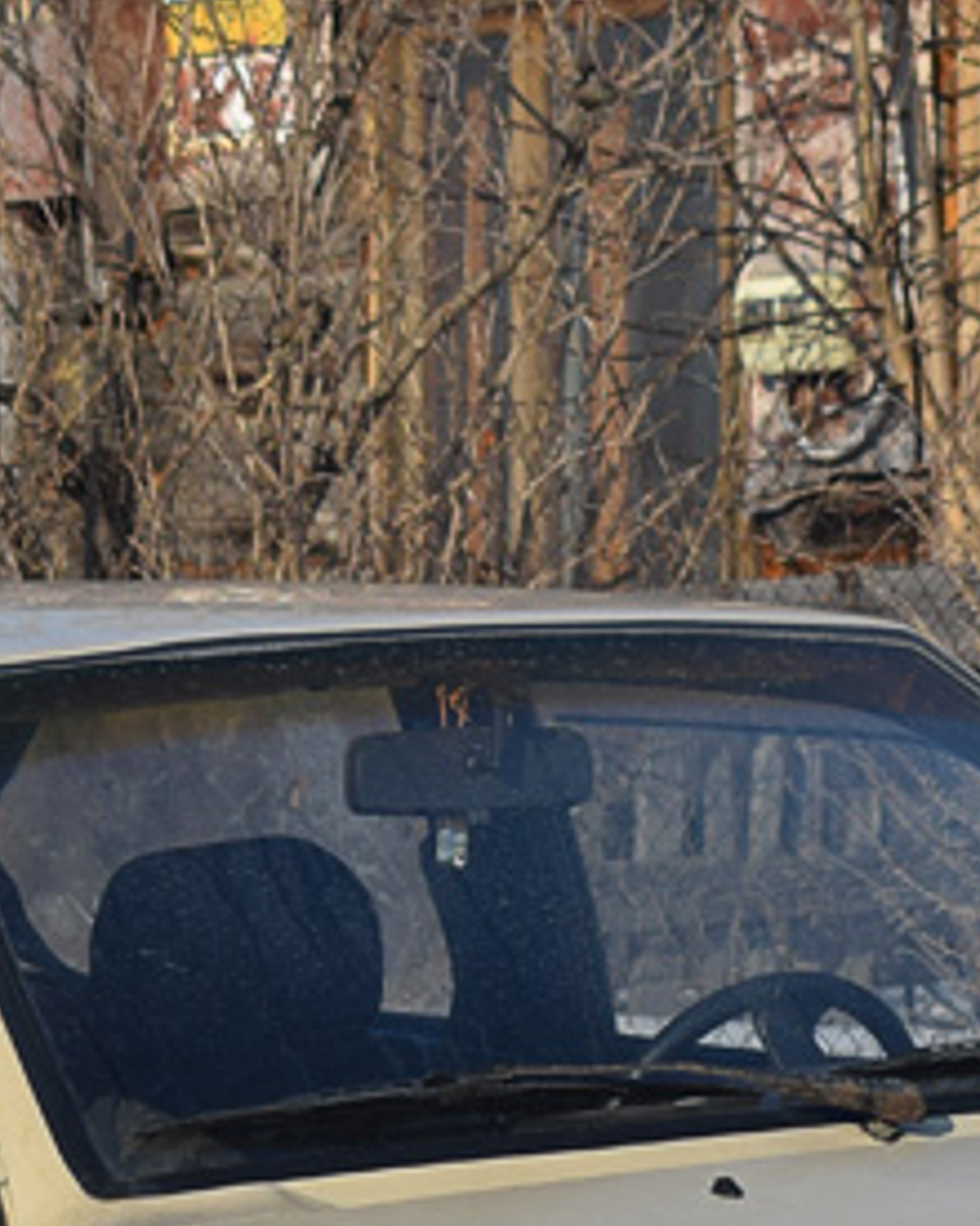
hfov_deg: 6.3
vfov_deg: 7.8
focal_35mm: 246
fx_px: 8919
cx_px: 655
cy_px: 999
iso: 100
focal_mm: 40
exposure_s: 1/800
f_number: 6.3
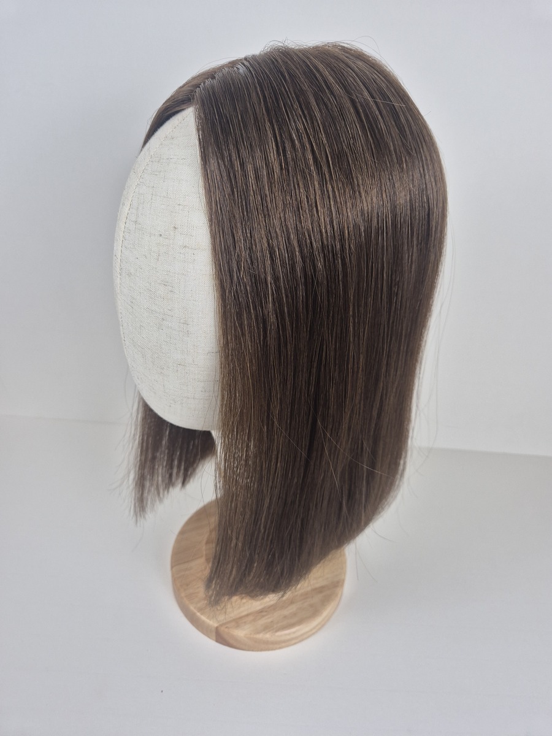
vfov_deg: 73.9
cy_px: 368
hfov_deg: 58.9
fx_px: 489
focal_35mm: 23
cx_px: 276
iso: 100
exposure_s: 1/180
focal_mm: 5.4
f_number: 1.8
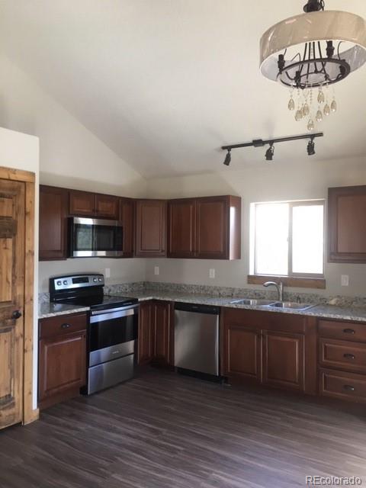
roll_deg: +0.1
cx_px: 183
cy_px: 244
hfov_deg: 48.2
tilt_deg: -0.7
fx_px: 409
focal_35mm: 29
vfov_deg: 61.7
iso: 50
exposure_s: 1/30
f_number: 2.2
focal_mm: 4.15
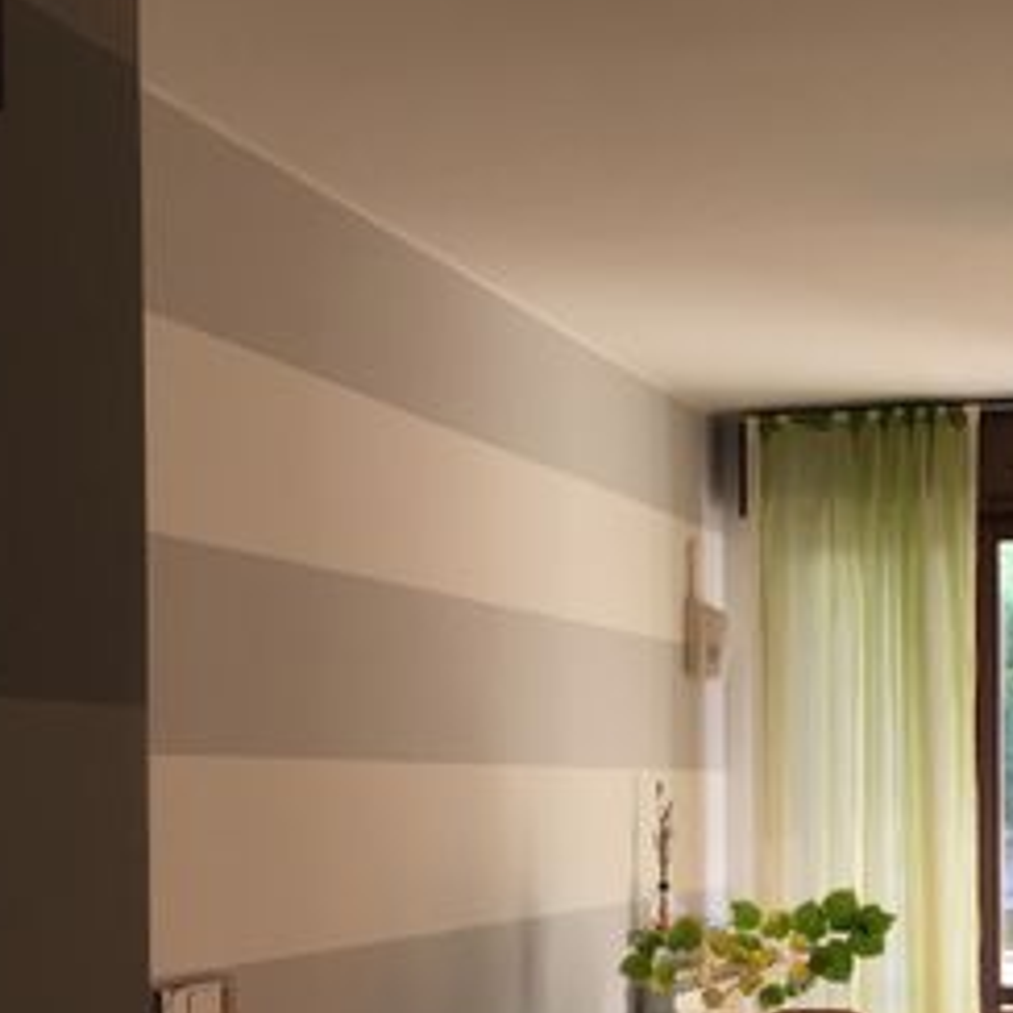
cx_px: 789
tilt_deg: -0.2
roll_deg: +0.0
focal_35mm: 63
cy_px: 801
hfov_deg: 26.9
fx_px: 2086
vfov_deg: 26.8
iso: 50
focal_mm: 4.15
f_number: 2.2
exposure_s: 1/120
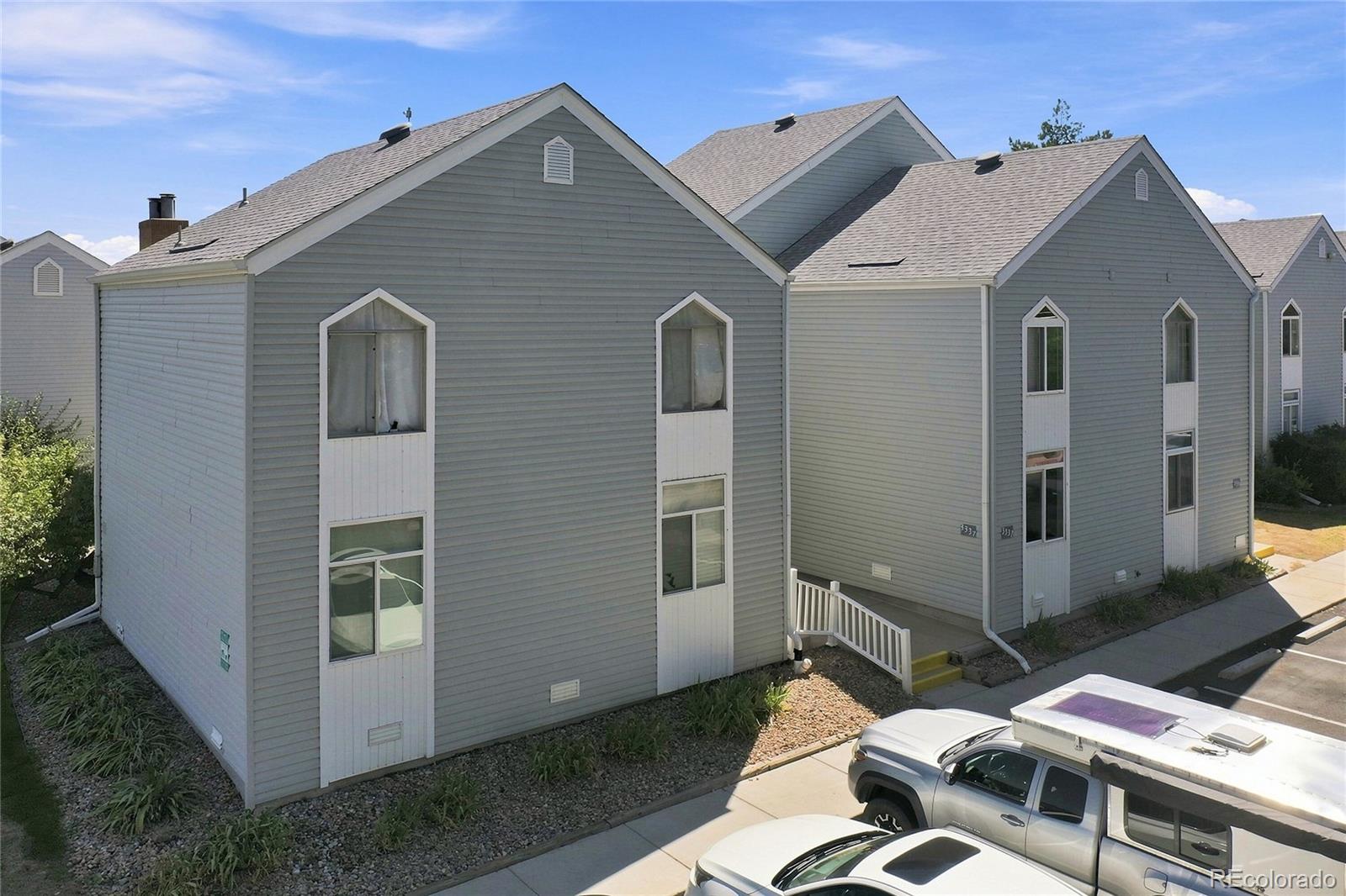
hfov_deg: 65.5
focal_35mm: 28
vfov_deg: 46.4
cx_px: 673
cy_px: 448
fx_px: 1047
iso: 100
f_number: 6.3
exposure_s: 1/640
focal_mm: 10.3
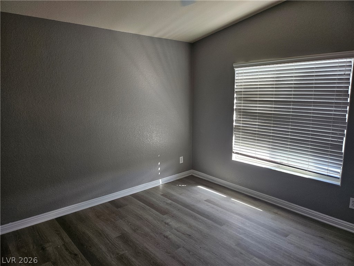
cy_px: 133
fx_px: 245
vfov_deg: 56.8
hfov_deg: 71.6
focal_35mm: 24
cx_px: 177
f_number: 1.8
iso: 160
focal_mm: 5
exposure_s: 1/180
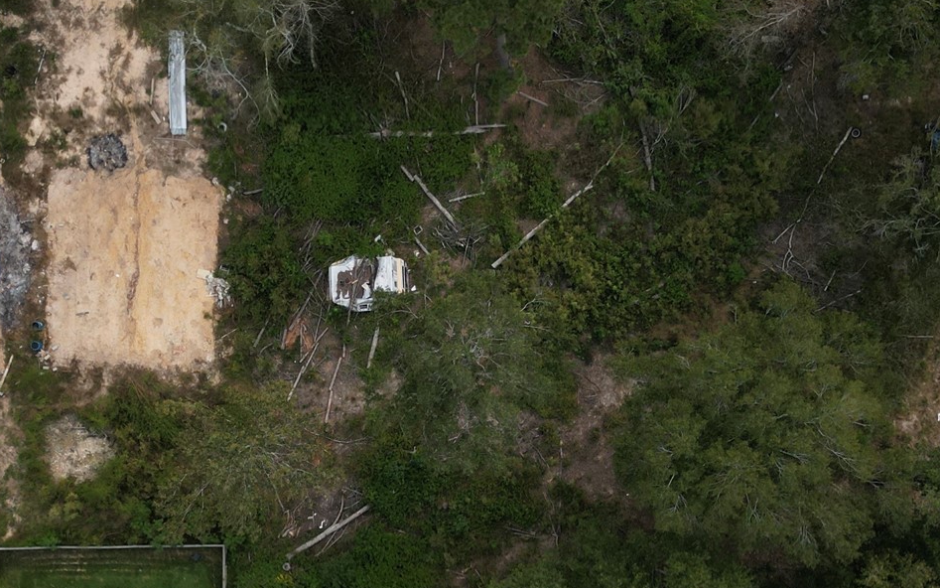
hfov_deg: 36.9
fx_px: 1409
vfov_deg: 23.3
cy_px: 436
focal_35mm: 55
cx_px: 449
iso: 100
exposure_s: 1/1250
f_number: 1.7
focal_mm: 6.72
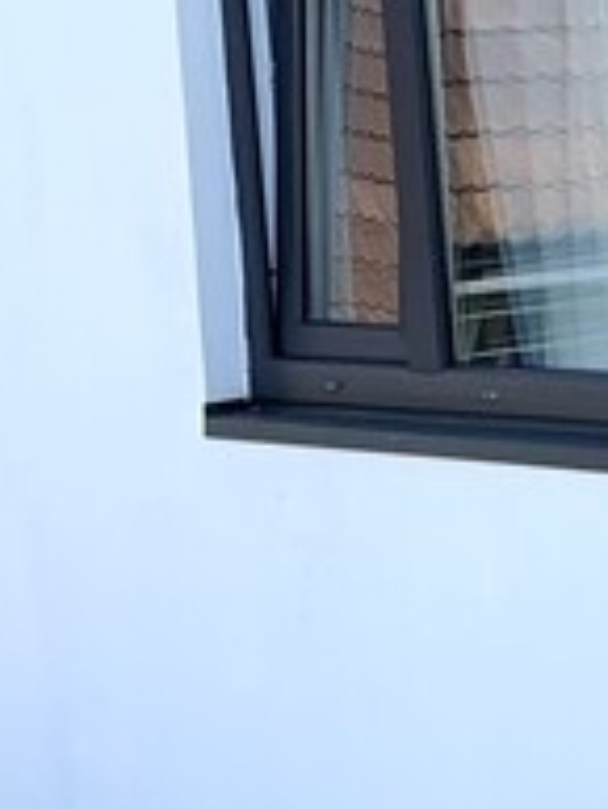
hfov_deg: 10.2
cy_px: 528
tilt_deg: -8.3
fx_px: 3228
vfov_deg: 14.3
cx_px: 1069
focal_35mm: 138
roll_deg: +2.3
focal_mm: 4.25
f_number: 1.8
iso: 25
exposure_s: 1/796
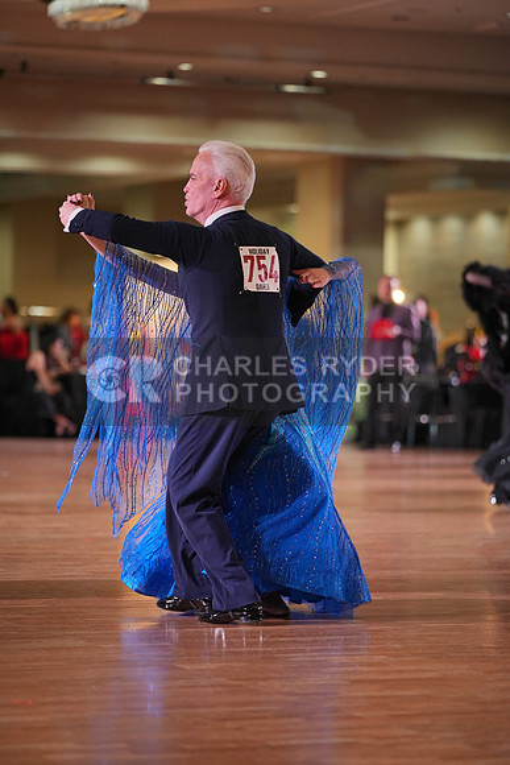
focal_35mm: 135
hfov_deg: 10.2
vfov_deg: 15.2
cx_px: 255
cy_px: 382
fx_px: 2867
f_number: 2.8
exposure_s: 1/500
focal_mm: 135
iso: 1600
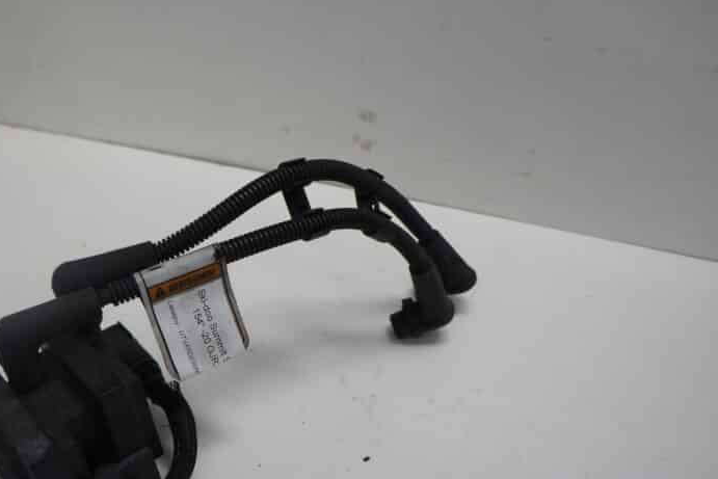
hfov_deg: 47.1
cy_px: 278
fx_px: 798
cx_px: 203
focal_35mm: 40
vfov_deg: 33.3
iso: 100
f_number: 4.5
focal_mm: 18
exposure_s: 1/60
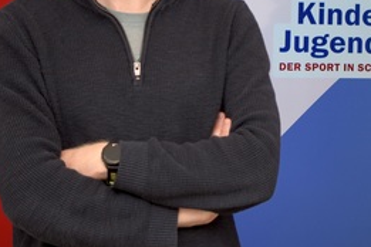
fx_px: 1432
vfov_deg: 9.9
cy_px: 98
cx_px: 355
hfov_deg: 14.6
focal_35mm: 139
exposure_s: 1/100
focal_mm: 38
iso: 100
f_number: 2.8
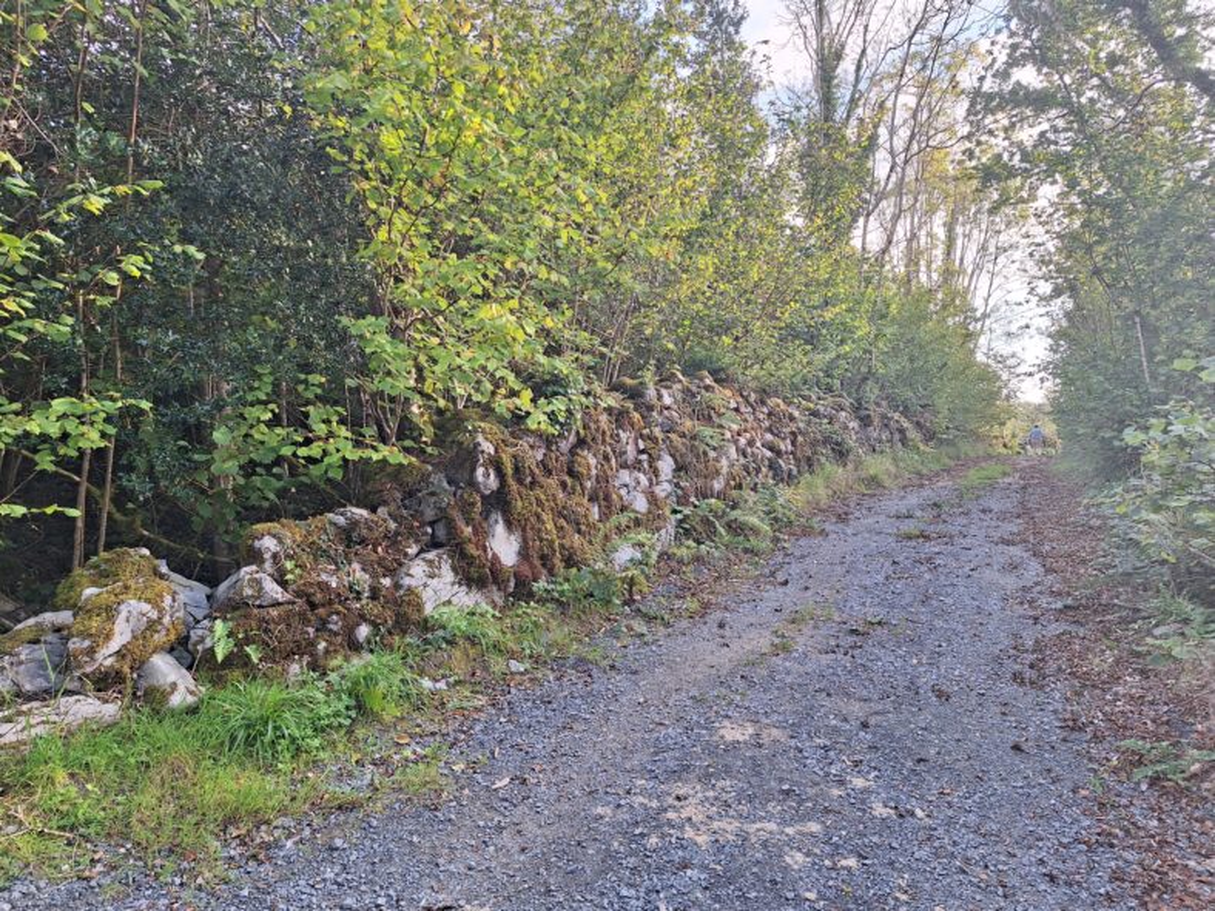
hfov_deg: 73.9
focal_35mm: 23
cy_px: 456
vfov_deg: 58.9
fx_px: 807
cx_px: 608
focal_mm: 5.54
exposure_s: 1/201
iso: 40
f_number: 1.8
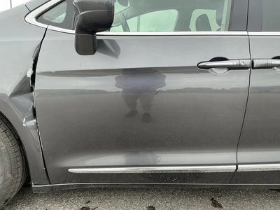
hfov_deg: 63.4
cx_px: 140
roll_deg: -3.3
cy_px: 105
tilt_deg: -12.1
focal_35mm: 28
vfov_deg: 49.7
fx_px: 226
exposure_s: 1/145
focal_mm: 3
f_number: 1.8
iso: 20
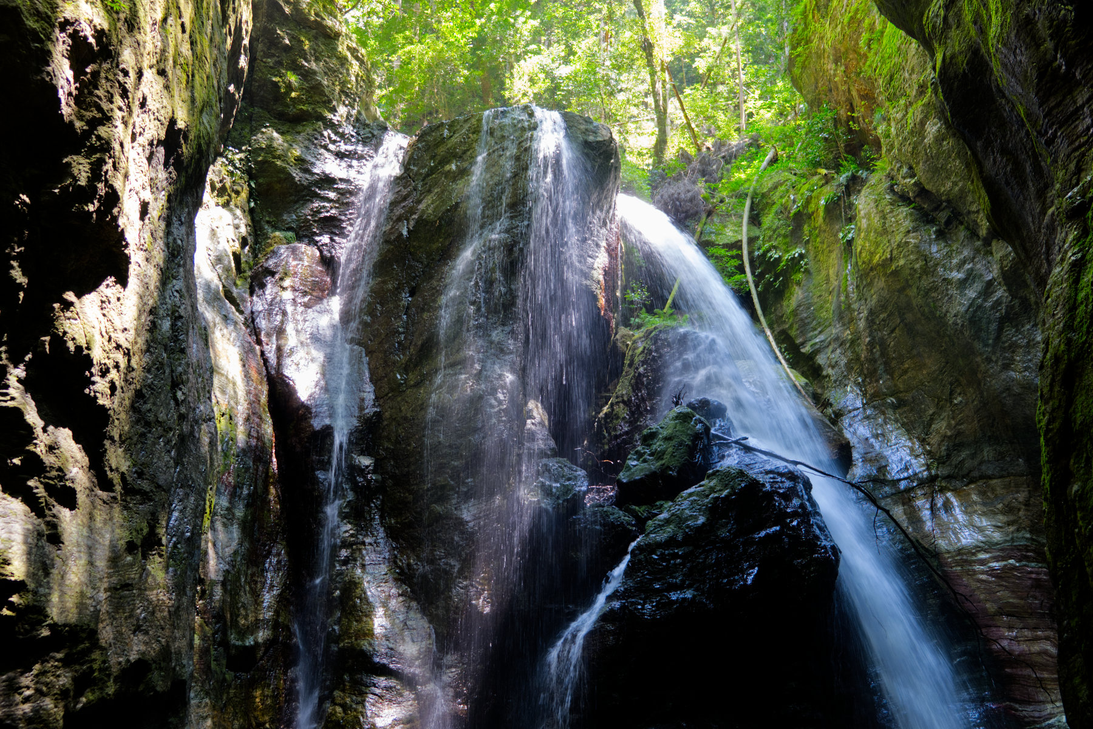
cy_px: 364
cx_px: 546
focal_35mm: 27
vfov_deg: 47.9
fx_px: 820
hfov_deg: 67.4
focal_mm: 18
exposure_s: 1/26
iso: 200
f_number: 2.8
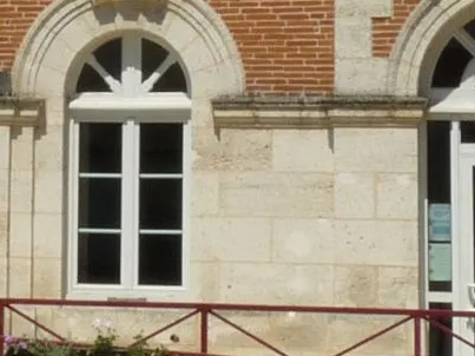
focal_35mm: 155
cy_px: -64
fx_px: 2126
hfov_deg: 12.6
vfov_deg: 9.4
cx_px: 48
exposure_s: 1/400
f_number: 8
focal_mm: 4.8
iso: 100
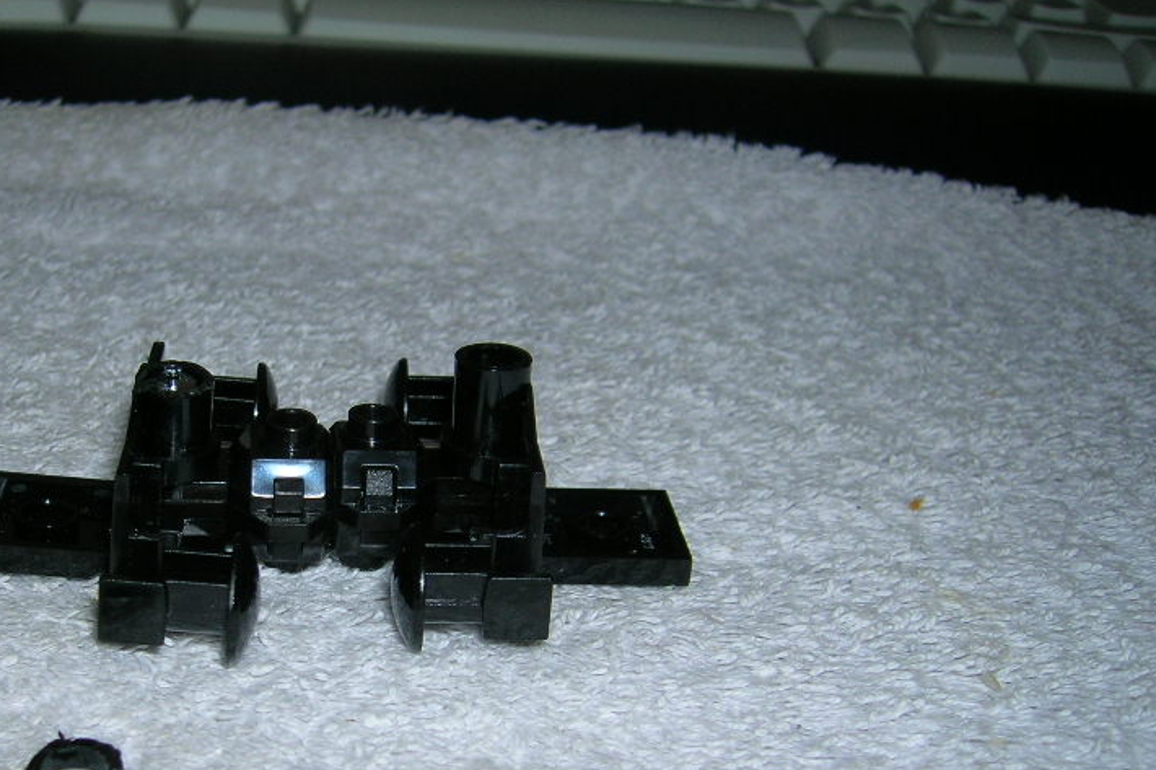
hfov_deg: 38.3
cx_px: 347
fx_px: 1637
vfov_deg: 26.3
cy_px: 529
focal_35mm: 51
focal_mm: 5.7
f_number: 2.9
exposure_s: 1/60.1
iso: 50
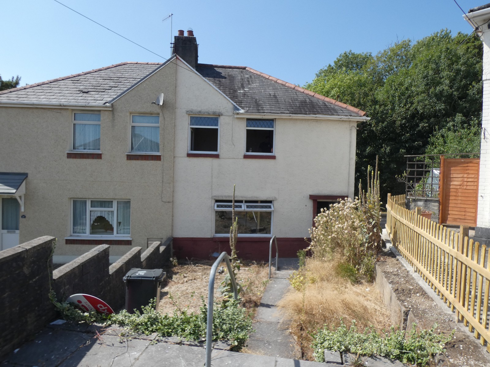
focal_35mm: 23
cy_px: 184
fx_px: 326
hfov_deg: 73.9
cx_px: 245
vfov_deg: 58.9
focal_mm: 4.1
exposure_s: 1/1000
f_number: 3.2
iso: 80
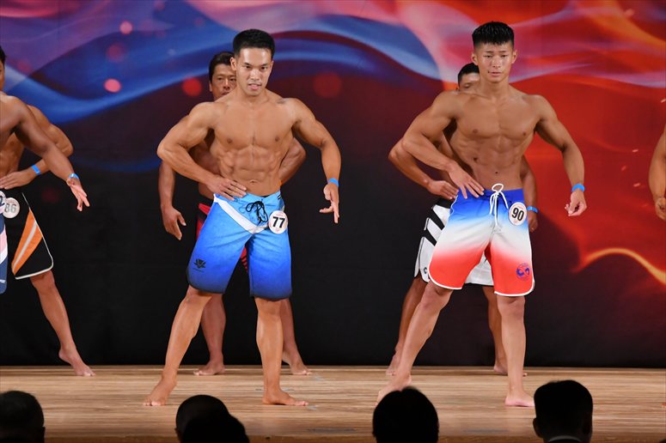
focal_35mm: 255
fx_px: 4715
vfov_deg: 5.4
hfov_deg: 8.1
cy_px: 222
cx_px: 333
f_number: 5.6
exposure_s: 1/400
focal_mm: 170
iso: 3200
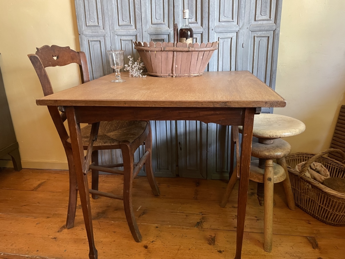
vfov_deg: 53.1
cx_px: 172
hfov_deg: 67.3
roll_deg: +1.9
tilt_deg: -18.2
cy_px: 130
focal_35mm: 26
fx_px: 259
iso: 500
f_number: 1.6
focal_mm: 4.2
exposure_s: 1/50
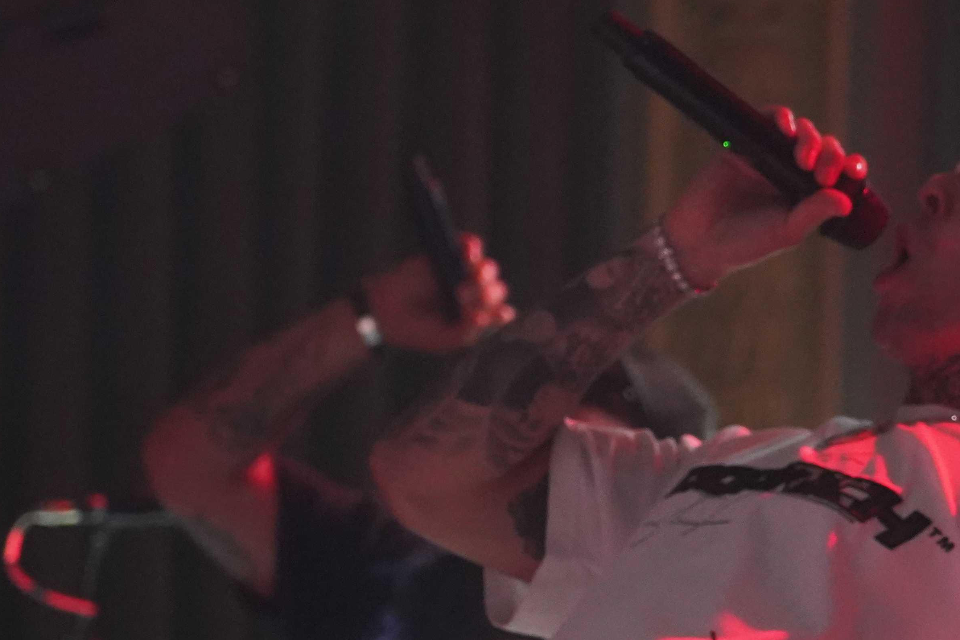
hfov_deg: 7.8
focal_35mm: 264
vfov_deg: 5.2
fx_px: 7040
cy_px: 374
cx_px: 803
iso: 8000
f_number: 4
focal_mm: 105
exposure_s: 1/125
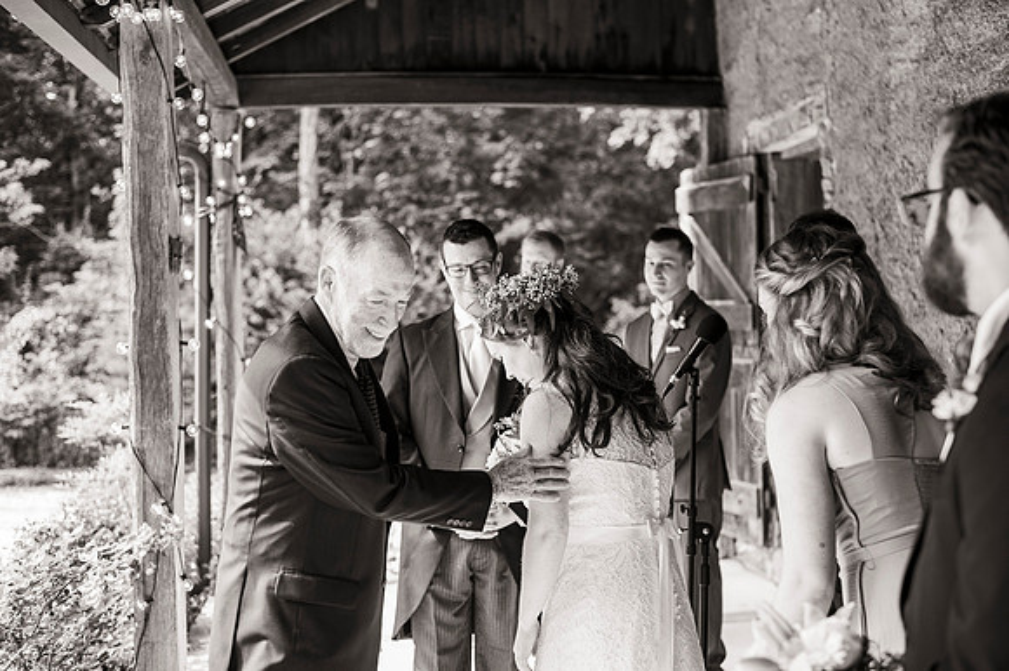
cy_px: 336
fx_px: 1401
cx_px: 504
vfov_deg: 27.0
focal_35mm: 50
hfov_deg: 39.6
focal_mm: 50
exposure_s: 1/400
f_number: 2.8
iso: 320
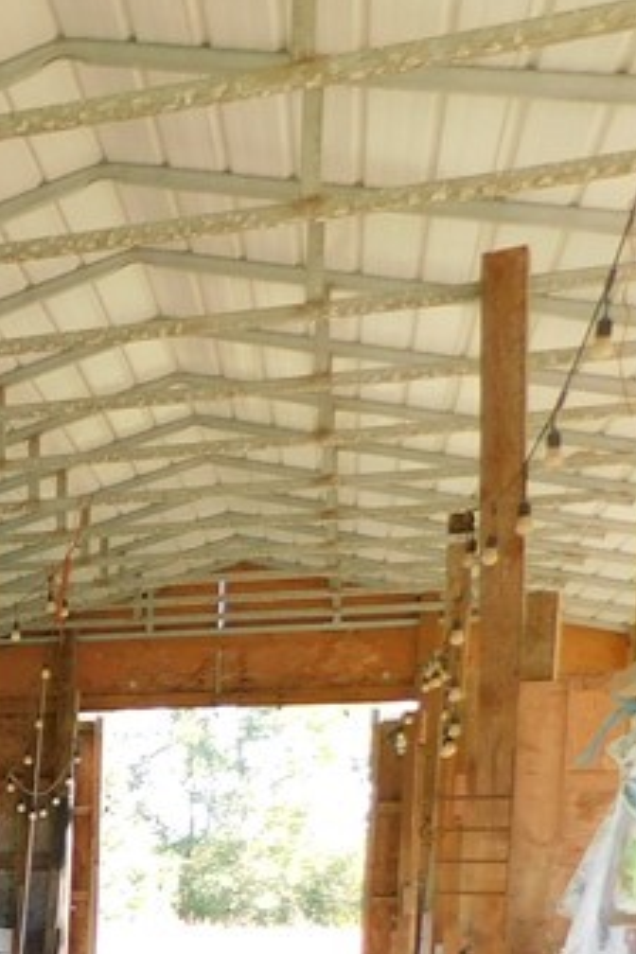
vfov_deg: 25.8
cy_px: 1028
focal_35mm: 73
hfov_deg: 14.7
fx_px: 1934
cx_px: -707
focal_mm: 4
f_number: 3
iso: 125
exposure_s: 1/60
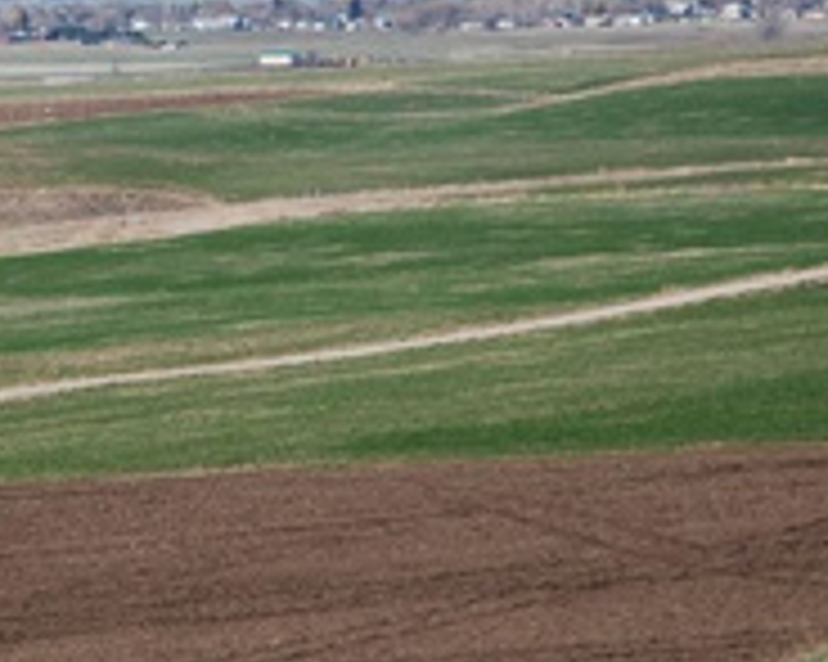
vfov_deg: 4.5
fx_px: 8401
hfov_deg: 5.6
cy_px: 95
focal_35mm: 343
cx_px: 140
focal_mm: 70
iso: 110
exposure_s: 1/500
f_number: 5.6
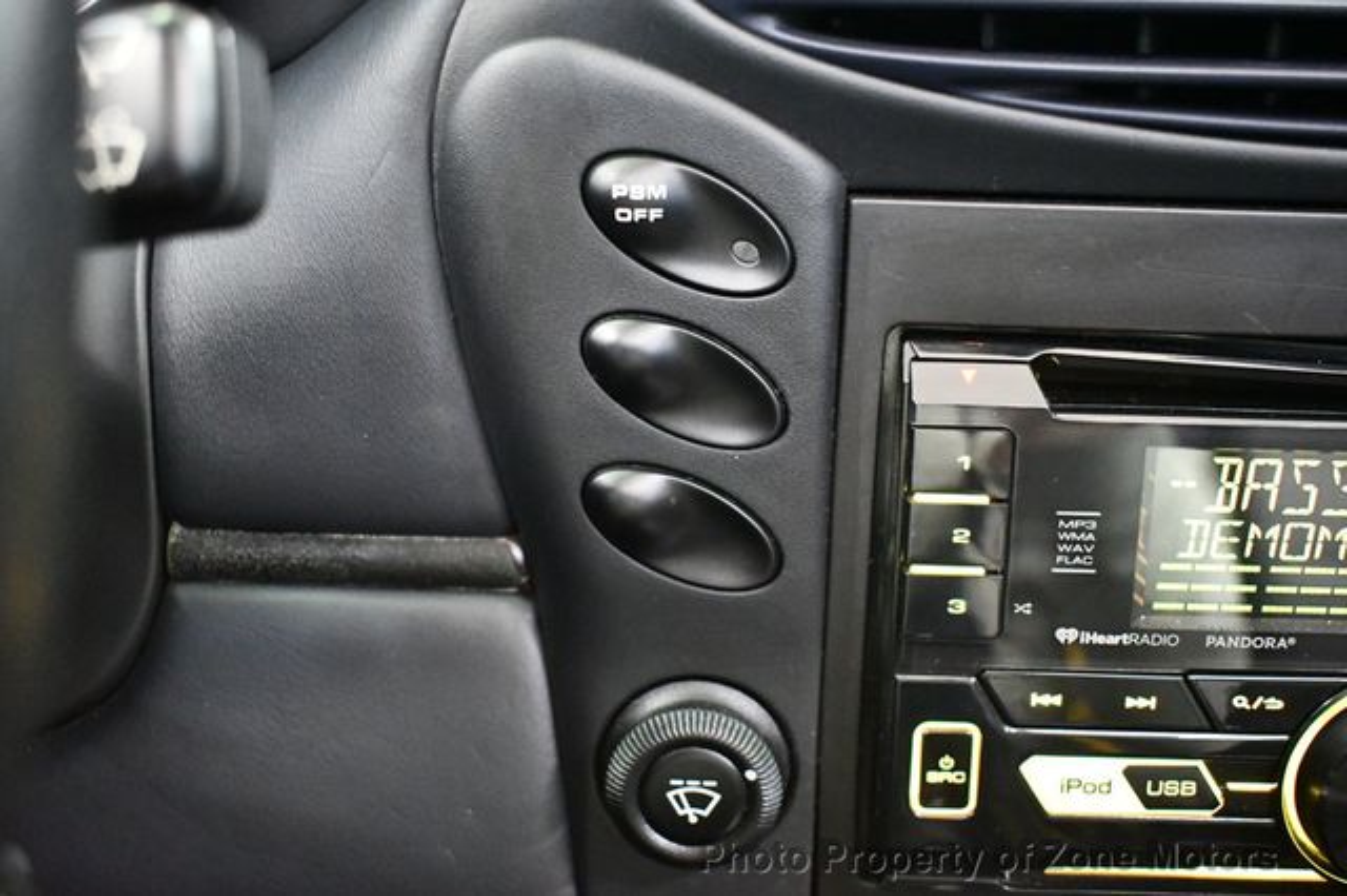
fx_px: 1458
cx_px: 674
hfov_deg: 49.6
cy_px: 448
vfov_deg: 34.2
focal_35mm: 39
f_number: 4
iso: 11400
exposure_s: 1/60
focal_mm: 26
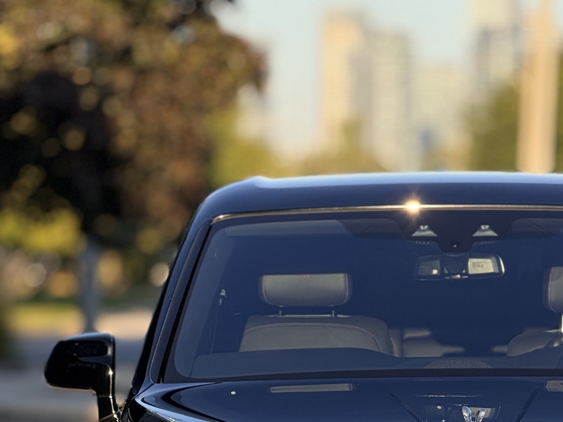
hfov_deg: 7.2
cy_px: 451
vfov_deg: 5.4
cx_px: 449
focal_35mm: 274
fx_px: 4457
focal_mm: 15.66
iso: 50
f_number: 2.8
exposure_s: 1/311
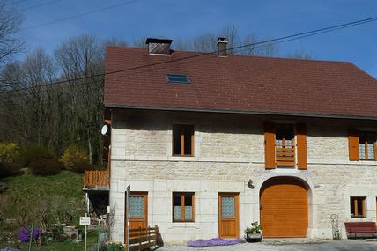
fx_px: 471
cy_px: 158
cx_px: 196
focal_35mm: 45
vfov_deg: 29.7
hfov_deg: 43.6
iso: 80
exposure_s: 1/500
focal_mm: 6.1
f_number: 5.6
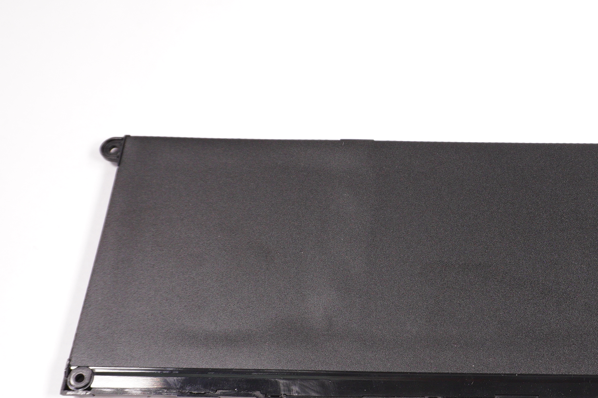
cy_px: 250
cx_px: 571
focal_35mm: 60
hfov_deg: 31.4
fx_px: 996
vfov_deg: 22.5
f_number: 5.6
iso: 800
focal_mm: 20
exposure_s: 1/250
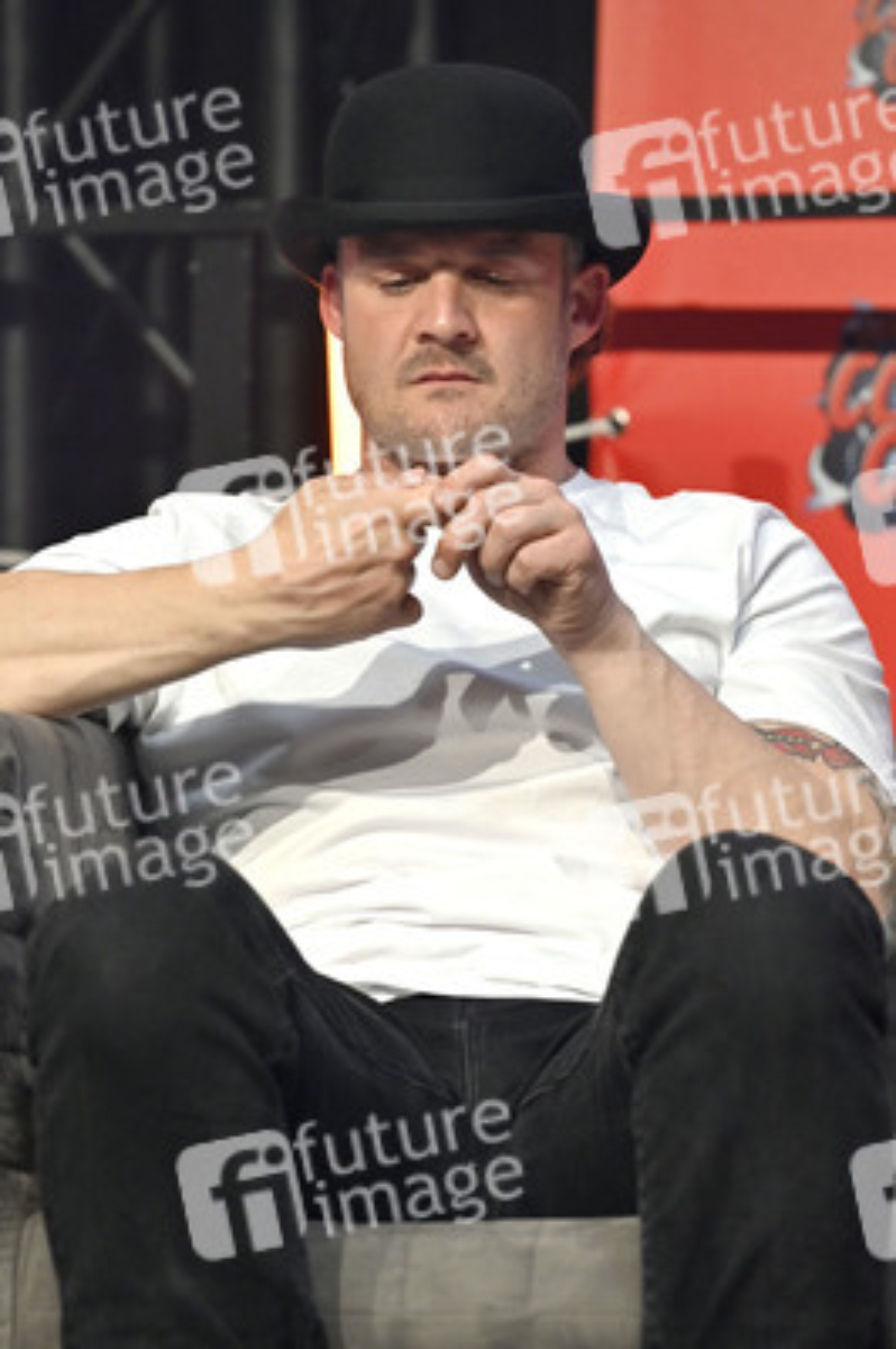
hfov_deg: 6.9
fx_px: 7479
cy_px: 674
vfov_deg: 10.3
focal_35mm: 200
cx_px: 448
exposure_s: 1/400
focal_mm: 200
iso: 1000
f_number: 3.5
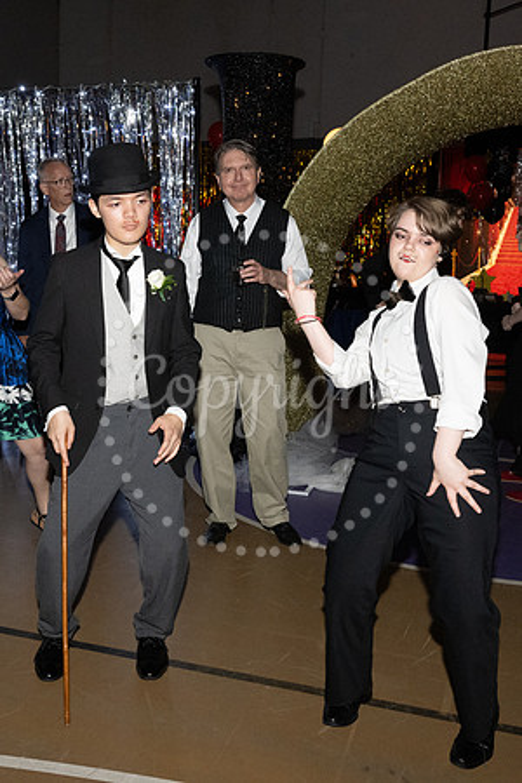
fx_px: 930
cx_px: 167
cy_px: 392
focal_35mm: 43
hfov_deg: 31.1
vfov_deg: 45.7
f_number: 5.6
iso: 6400
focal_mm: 28.5
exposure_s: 1/125
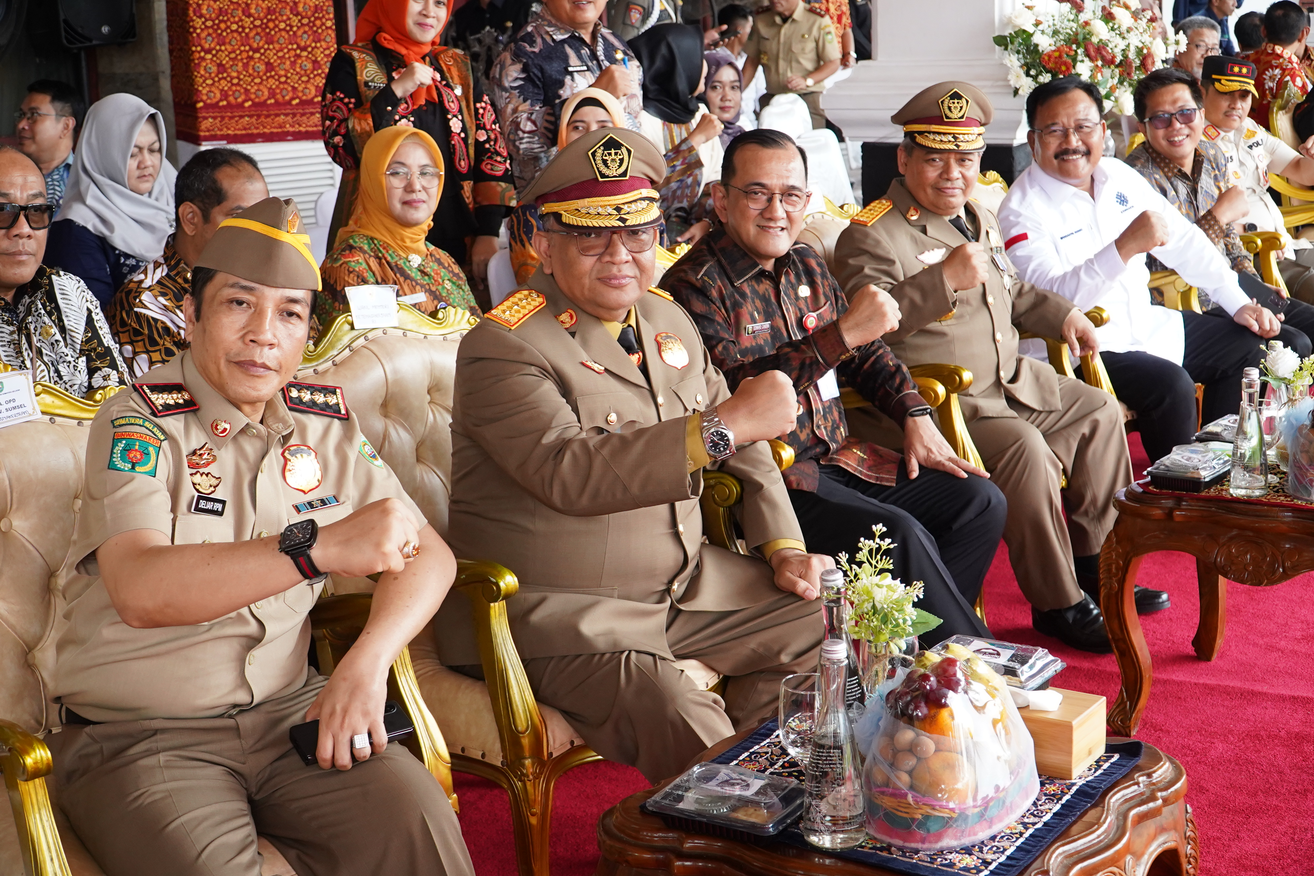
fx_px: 1679
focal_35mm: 46
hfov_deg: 42.7
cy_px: 438
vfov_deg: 29.2
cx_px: 657
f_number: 5
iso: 1600
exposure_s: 1/400
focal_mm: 31
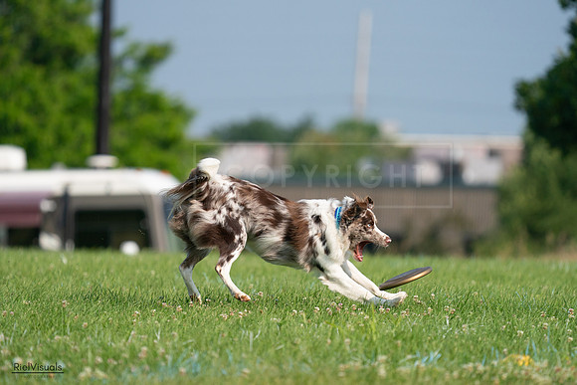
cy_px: 192
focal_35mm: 394
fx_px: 6316
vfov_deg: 3.5
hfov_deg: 5.2
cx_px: 288
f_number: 6.3
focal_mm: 394
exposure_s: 1/4000
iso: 800
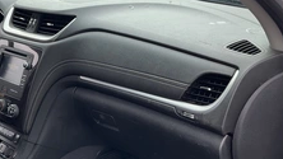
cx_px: 88
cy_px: 97
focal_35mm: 57
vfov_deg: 21.1
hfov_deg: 36.1
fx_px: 428
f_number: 1.8
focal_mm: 3
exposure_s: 1/145
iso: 20
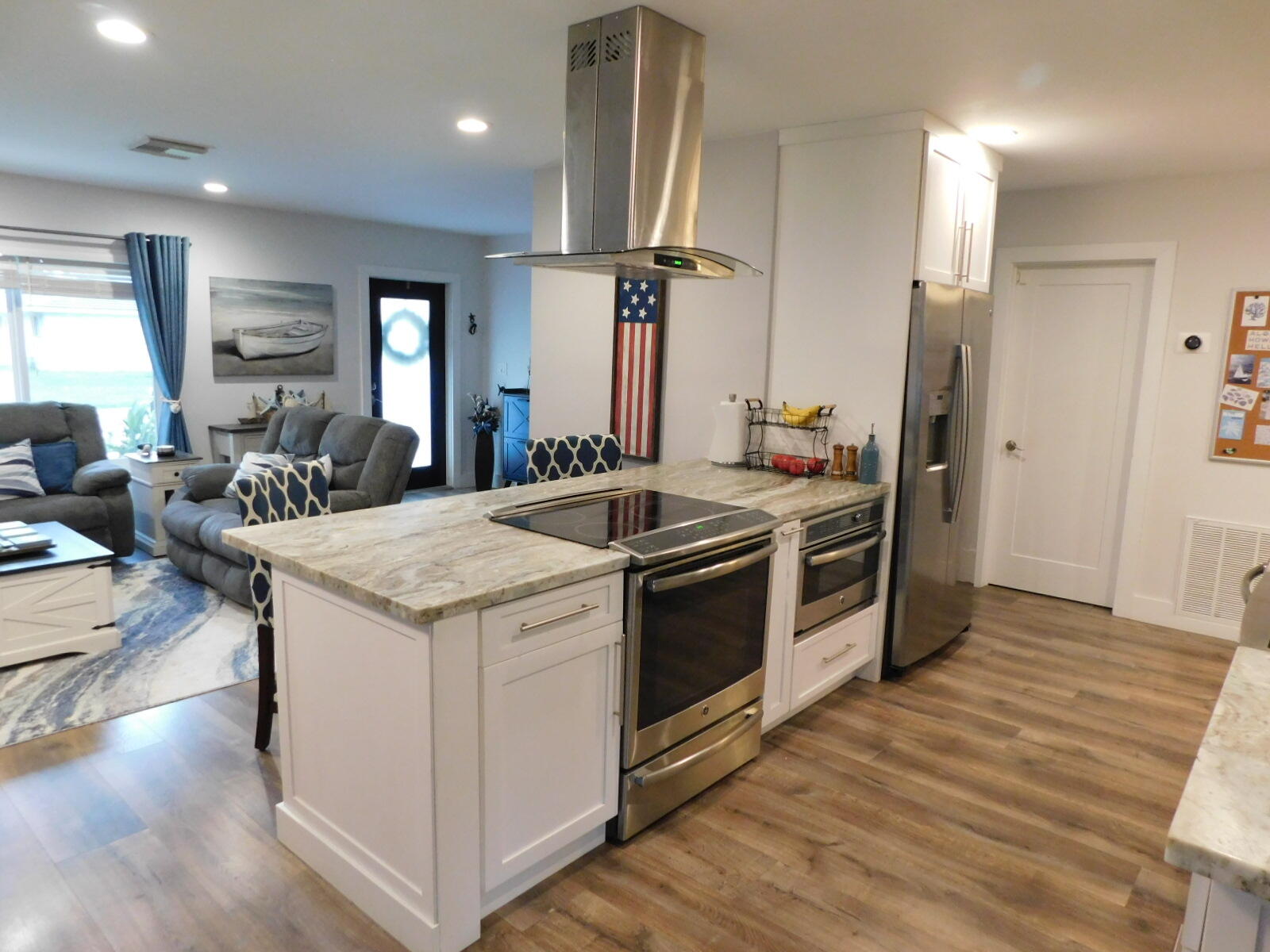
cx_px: 635
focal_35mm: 23
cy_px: 476
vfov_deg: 58.9
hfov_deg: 73.9
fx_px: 844
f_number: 3
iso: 400
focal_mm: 4
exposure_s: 1/20
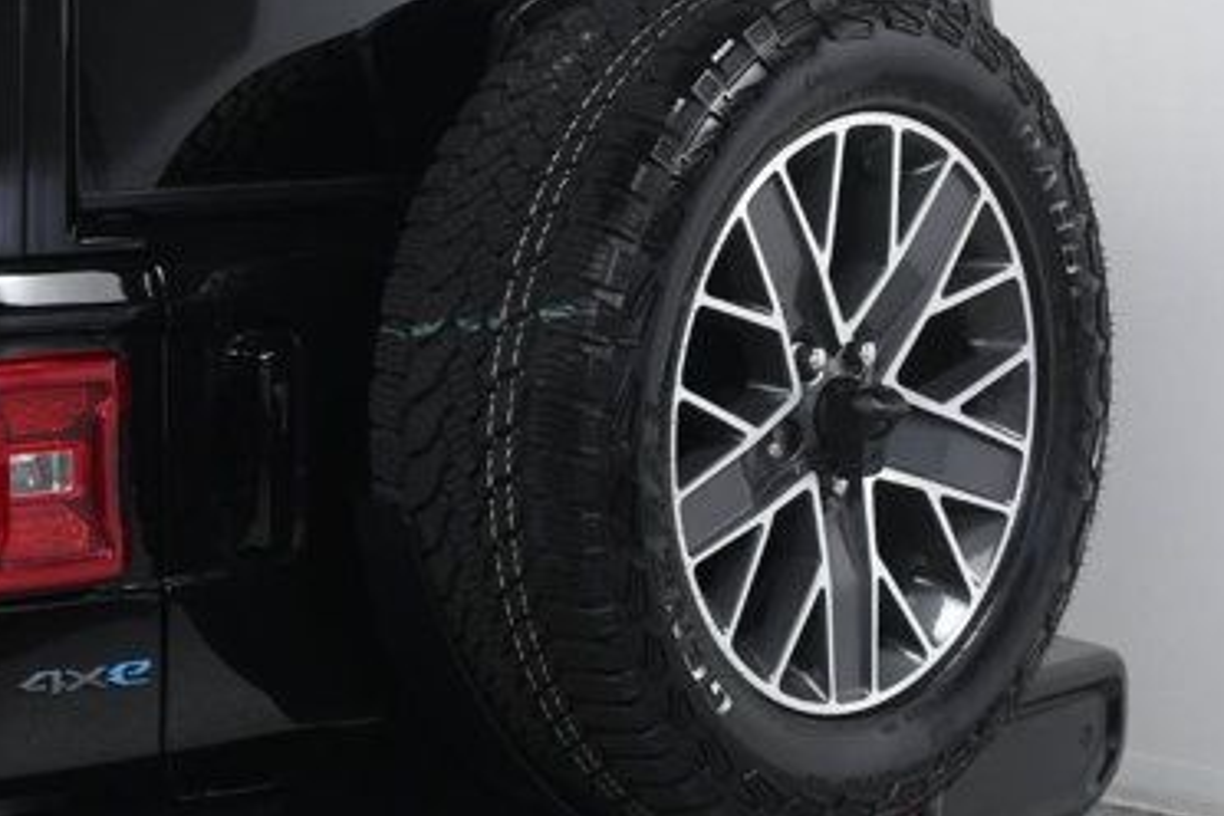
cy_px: 418
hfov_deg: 19.4
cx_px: -237
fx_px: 3366
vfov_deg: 13.8
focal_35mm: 99
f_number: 9
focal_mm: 24
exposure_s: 1/160
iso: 100
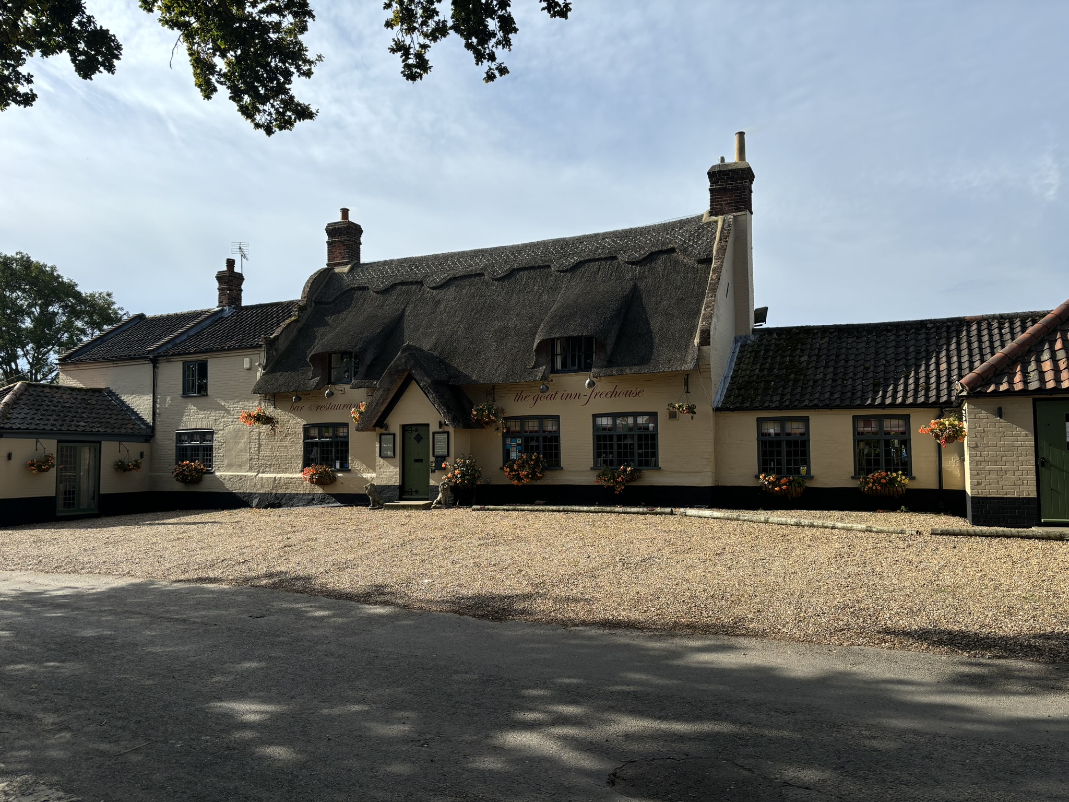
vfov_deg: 53.1
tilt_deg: +3.6
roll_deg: +0.5
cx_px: 534
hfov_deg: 67.3
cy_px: 401
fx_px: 803
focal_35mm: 26
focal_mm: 5.96
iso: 50
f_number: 1.6
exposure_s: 1/3650
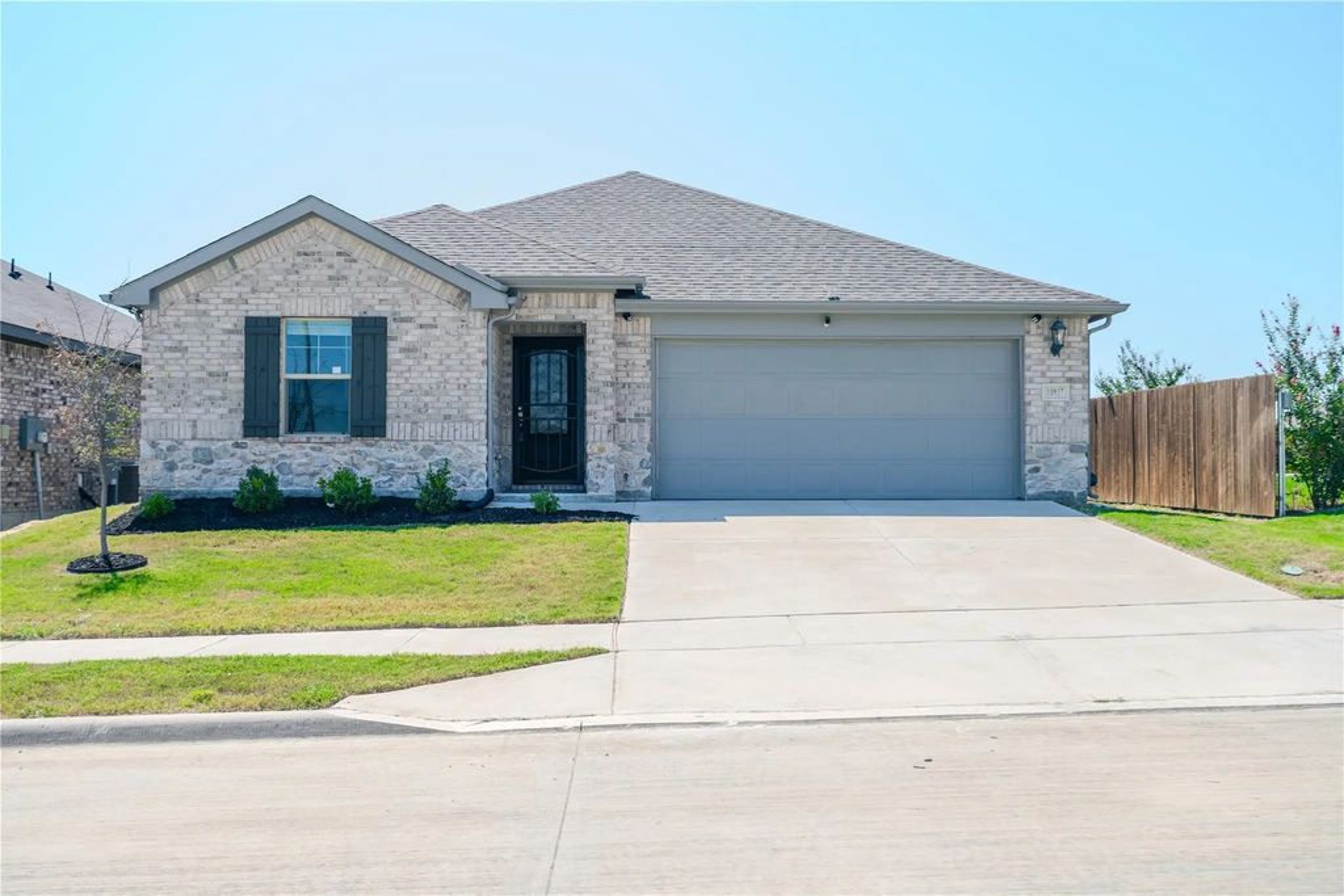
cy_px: 448
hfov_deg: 54.4
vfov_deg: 37.9
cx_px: 672
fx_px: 1307
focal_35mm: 35
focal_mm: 35
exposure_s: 1/250
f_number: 4
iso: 50
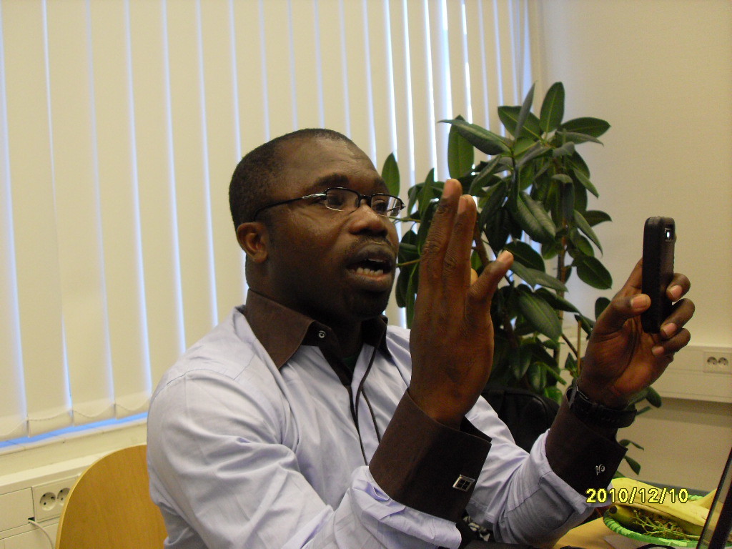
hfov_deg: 50.1
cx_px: 366
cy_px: 274
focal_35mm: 37
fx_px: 782
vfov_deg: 38.7
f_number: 2.8
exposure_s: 1/30
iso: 200
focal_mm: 6.3
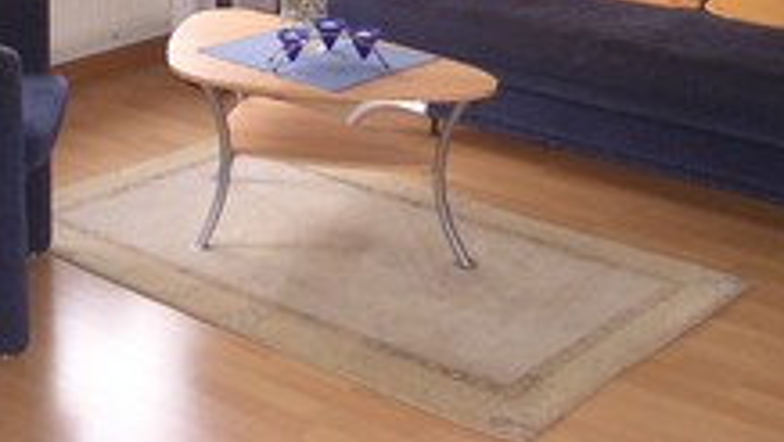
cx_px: 367
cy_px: -75
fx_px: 1456
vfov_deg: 16.6
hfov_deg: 30.1
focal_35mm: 70
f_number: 2.6
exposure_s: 1/100
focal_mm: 5.8
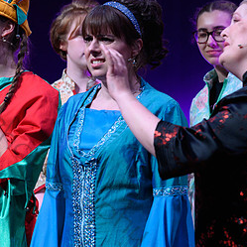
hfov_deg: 6.3
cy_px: 115
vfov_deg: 6.3
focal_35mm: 277
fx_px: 2236
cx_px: -22
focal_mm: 140
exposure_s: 1/125
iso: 1000
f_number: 4
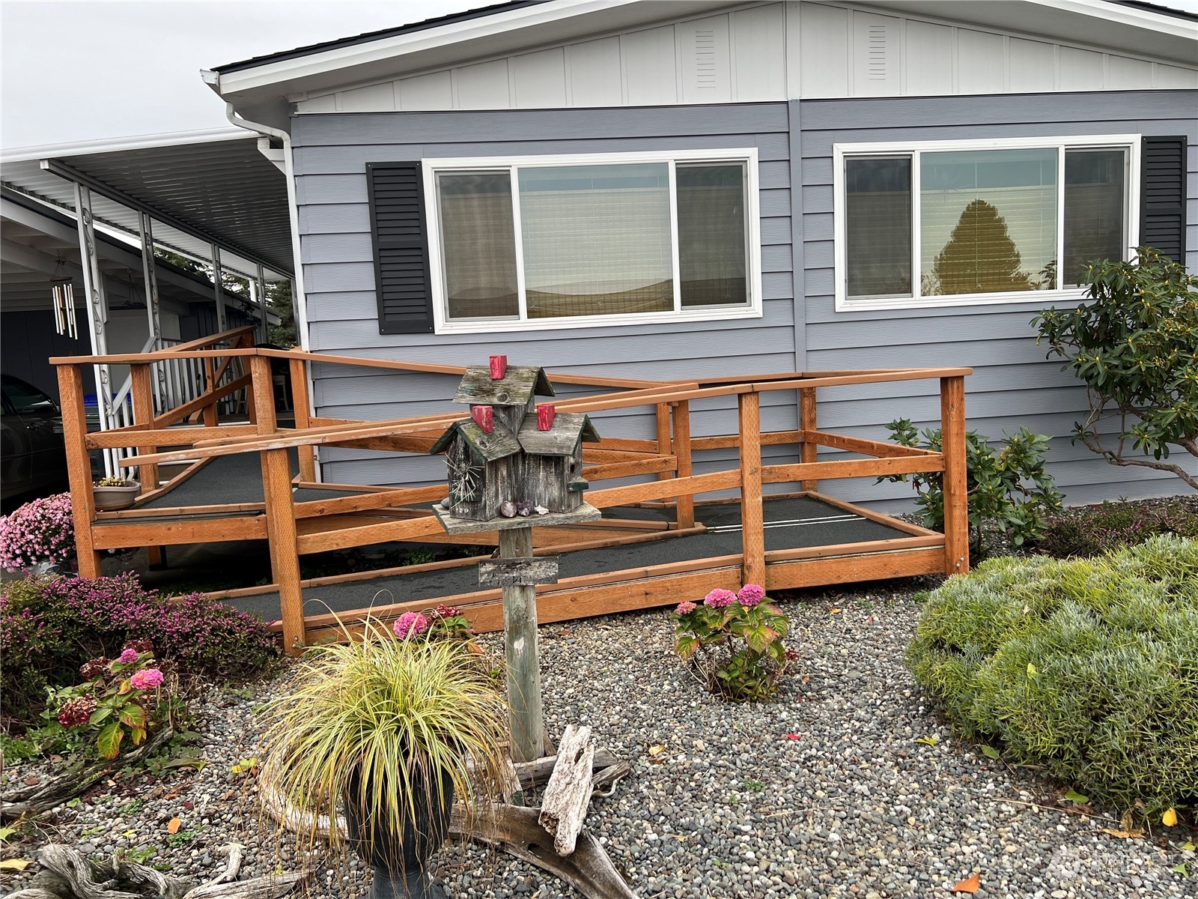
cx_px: 599
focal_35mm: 26
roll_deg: +3.7
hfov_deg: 67.3
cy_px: 450
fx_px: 900
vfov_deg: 53.1
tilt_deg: -4.8
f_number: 1.5
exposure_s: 1/458
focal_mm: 5.7
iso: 50
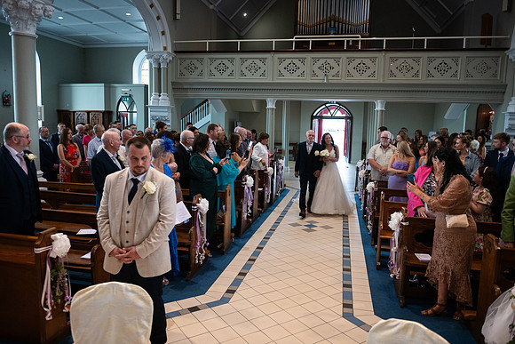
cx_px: 258
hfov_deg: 67.4
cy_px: 172
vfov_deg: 48.0
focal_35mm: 27
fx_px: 386
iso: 800
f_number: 3.5
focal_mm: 27
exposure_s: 1/160
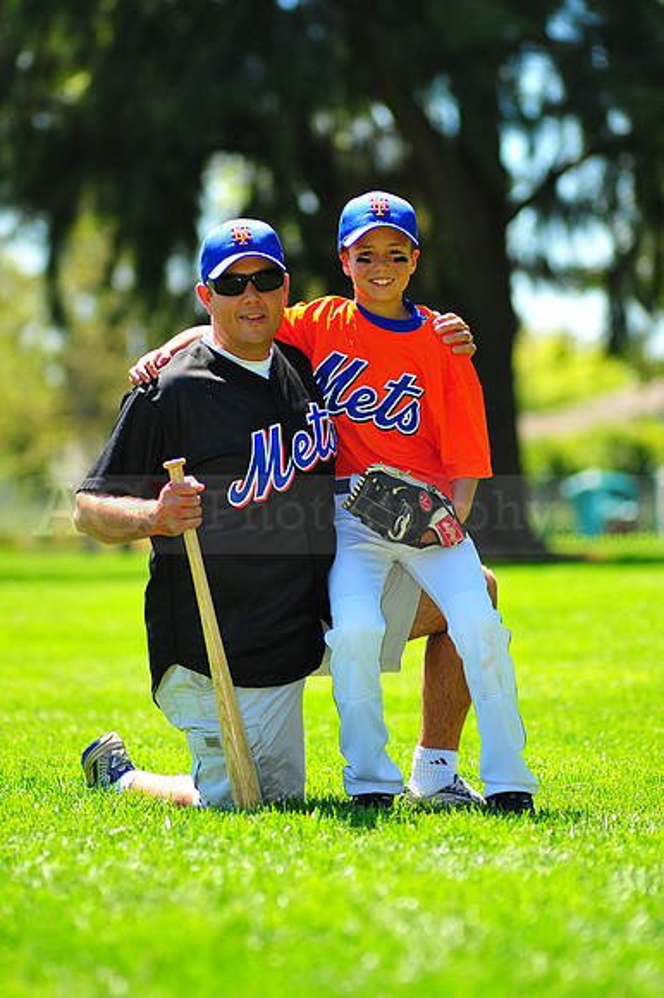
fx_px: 4986
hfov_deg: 7.6
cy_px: 499
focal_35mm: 180
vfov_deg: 11.4
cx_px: 332
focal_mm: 180
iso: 200
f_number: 4
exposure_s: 1/640
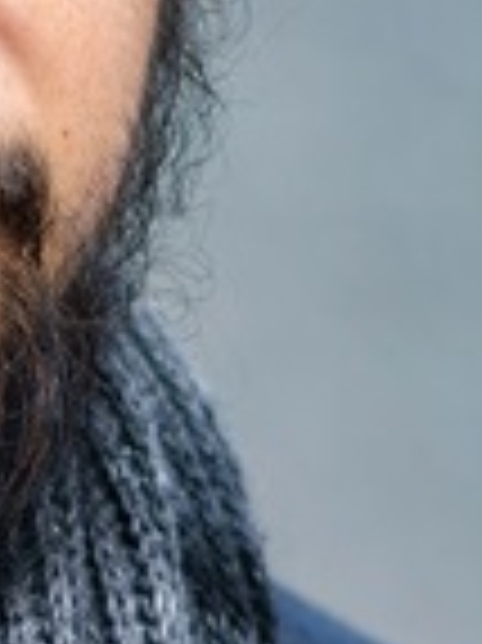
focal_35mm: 495
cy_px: 495
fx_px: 9204
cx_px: -250
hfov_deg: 3.0
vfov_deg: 4.0
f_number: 3.5
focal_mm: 105
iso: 200
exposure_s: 1/800
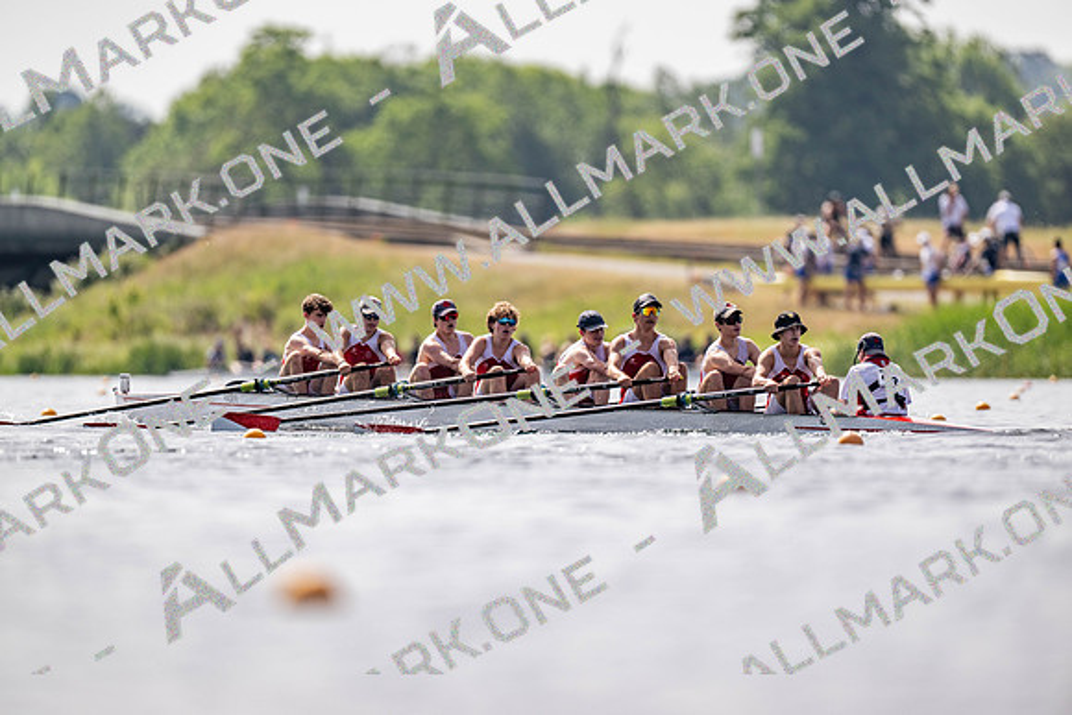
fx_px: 17870
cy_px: 358
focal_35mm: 600
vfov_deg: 2.3
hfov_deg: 3.4
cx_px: 536
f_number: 4
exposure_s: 1/2500
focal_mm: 600
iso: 125
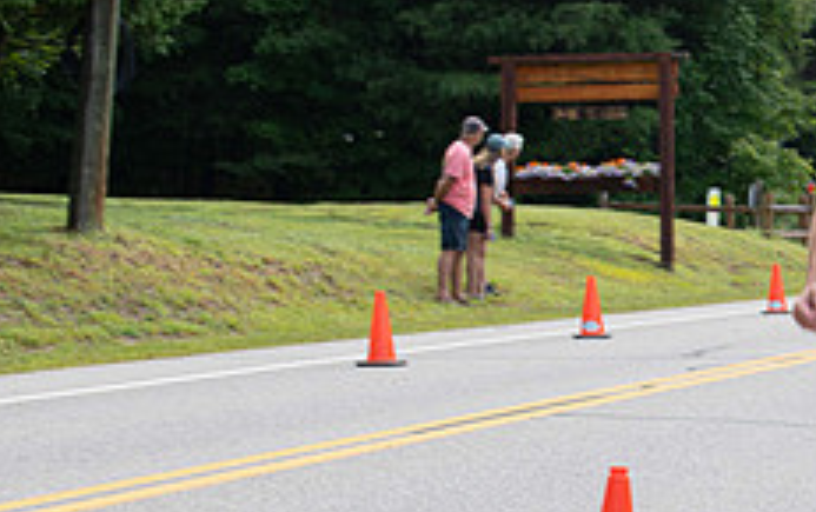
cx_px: 876
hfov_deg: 11.5
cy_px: 369
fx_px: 3986
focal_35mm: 179
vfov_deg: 7.3
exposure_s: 1/100
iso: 200
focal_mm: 70
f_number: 8
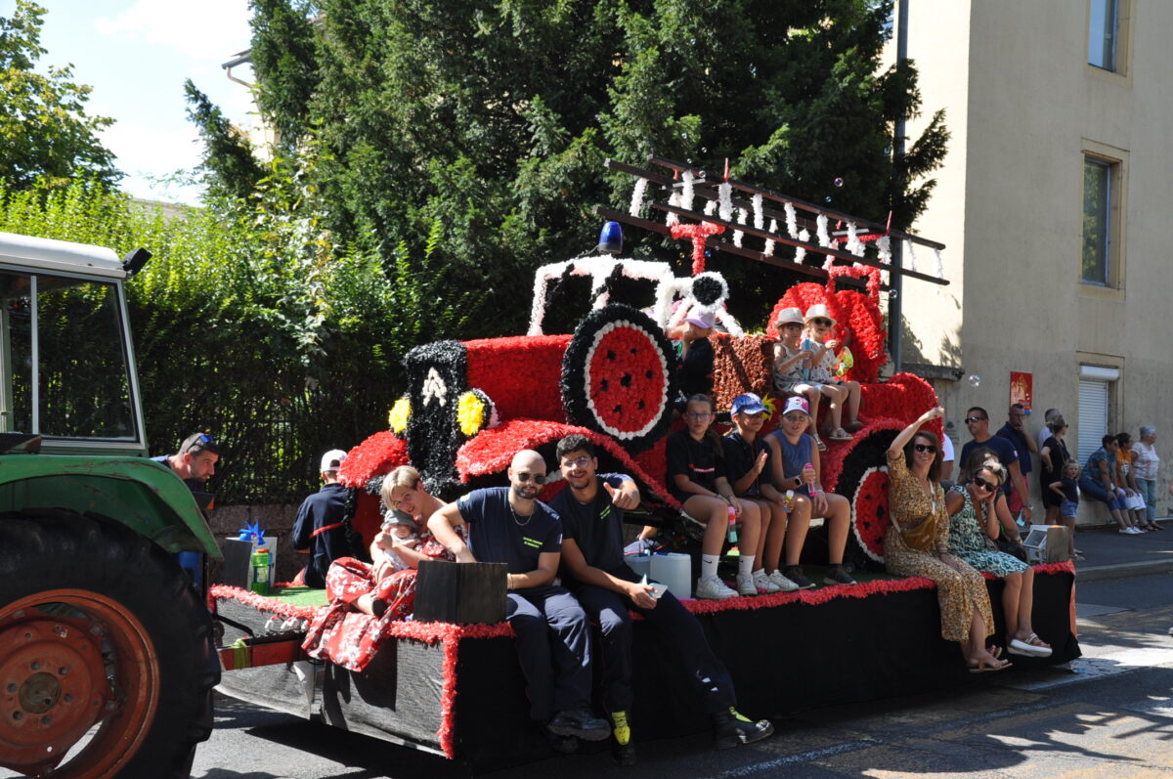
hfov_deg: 46.4
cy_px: 390
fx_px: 1367
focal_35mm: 42
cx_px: 586
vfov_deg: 31.8
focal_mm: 28
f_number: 7.1
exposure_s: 1/200
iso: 200
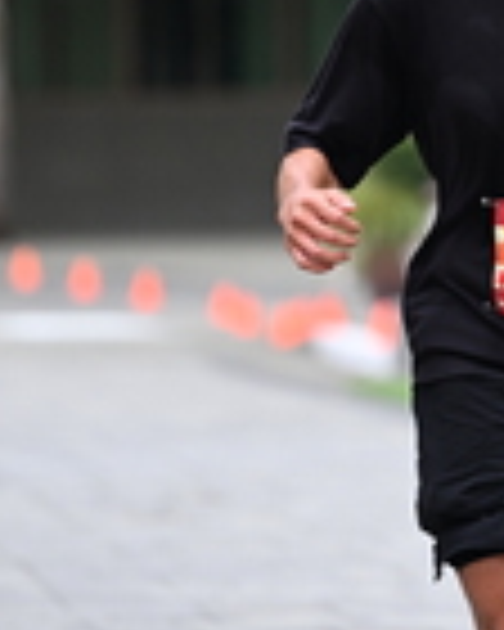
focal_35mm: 554
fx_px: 10330
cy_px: -18
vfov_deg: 3.5
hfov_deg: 2.8
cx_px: 569
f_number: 2.8
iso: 640
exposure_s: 1/2000
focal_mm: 150
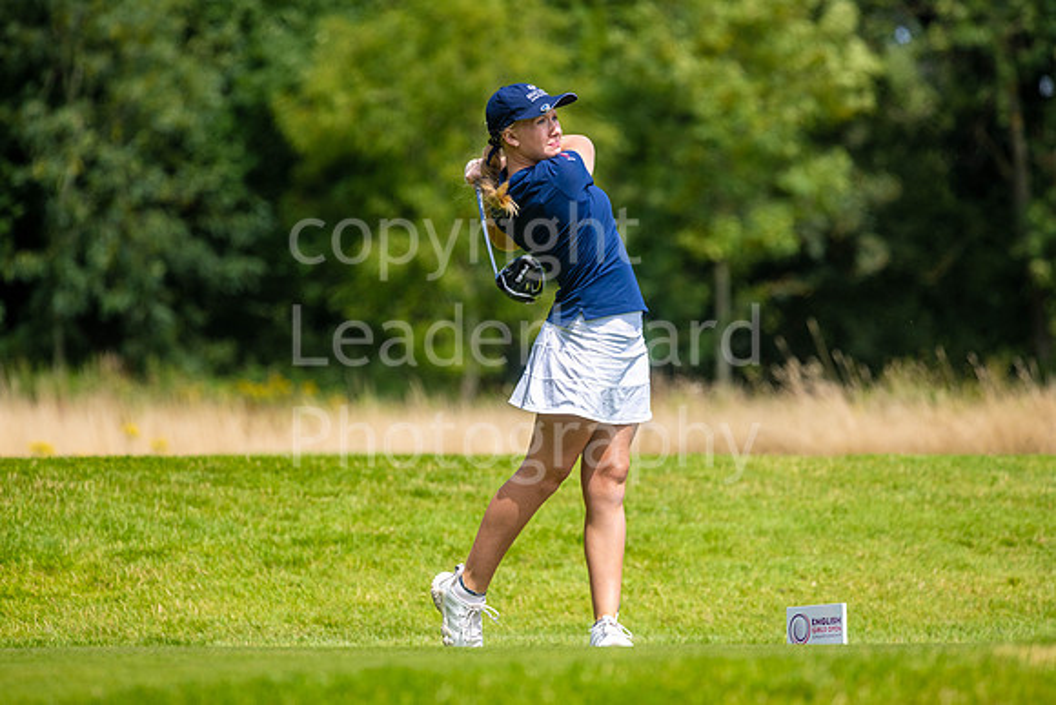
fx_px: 8802
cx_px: 528
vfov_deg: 4.6
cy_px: 352
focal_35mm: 300
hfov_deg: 6.9
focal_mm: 300
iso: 200
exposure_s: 1/1250
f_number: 5.6
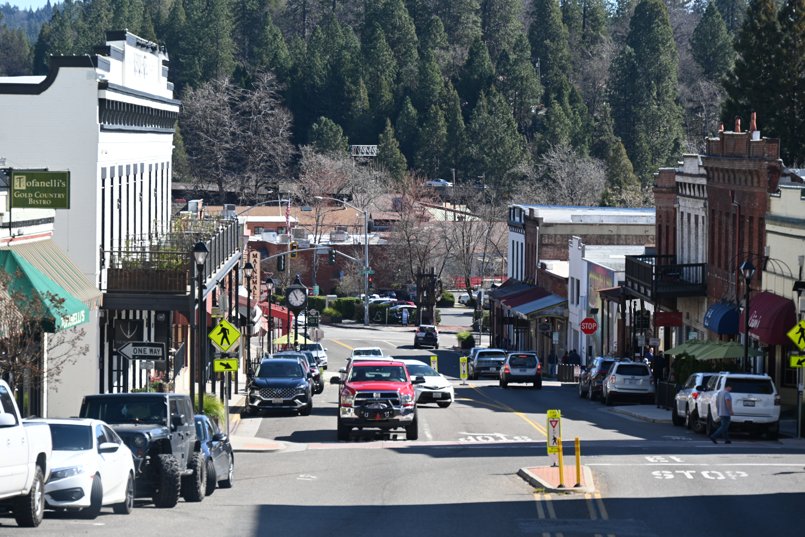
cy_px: 268
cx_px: 402
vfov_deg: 11.9
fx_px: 2571
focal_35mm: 115
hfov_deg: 17.8
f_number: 6.3
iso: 110
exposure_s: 1/250
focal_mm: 115
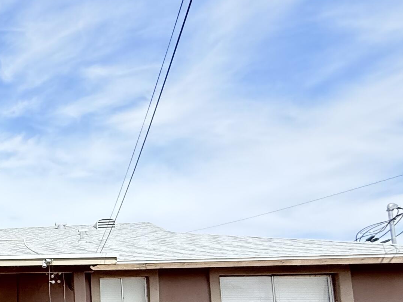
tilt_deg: +5.9
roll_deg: -0.3
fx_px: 454
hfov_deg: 32.1
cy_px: 266
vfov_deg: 34.9
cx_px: -153
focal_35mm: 39
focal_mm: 2.22
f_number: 2.2
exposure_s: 1/1001
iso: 64
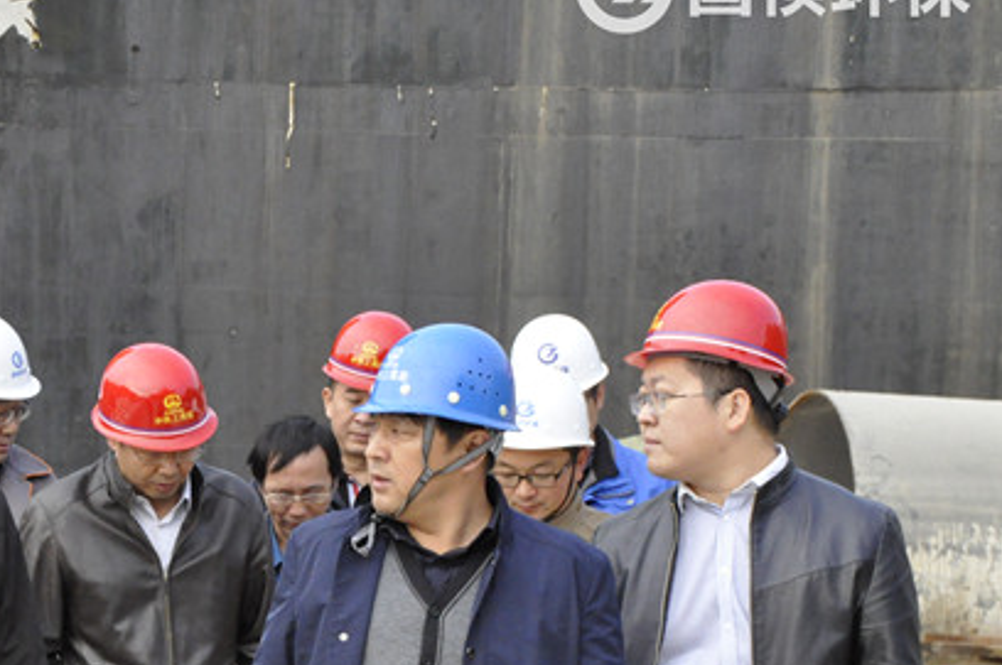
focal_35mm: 142
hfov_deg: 14.4
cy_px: 499
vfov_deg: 9.6
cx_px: 173
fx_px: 3948
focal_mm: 52
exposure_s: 1/800
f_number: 14
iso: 3200
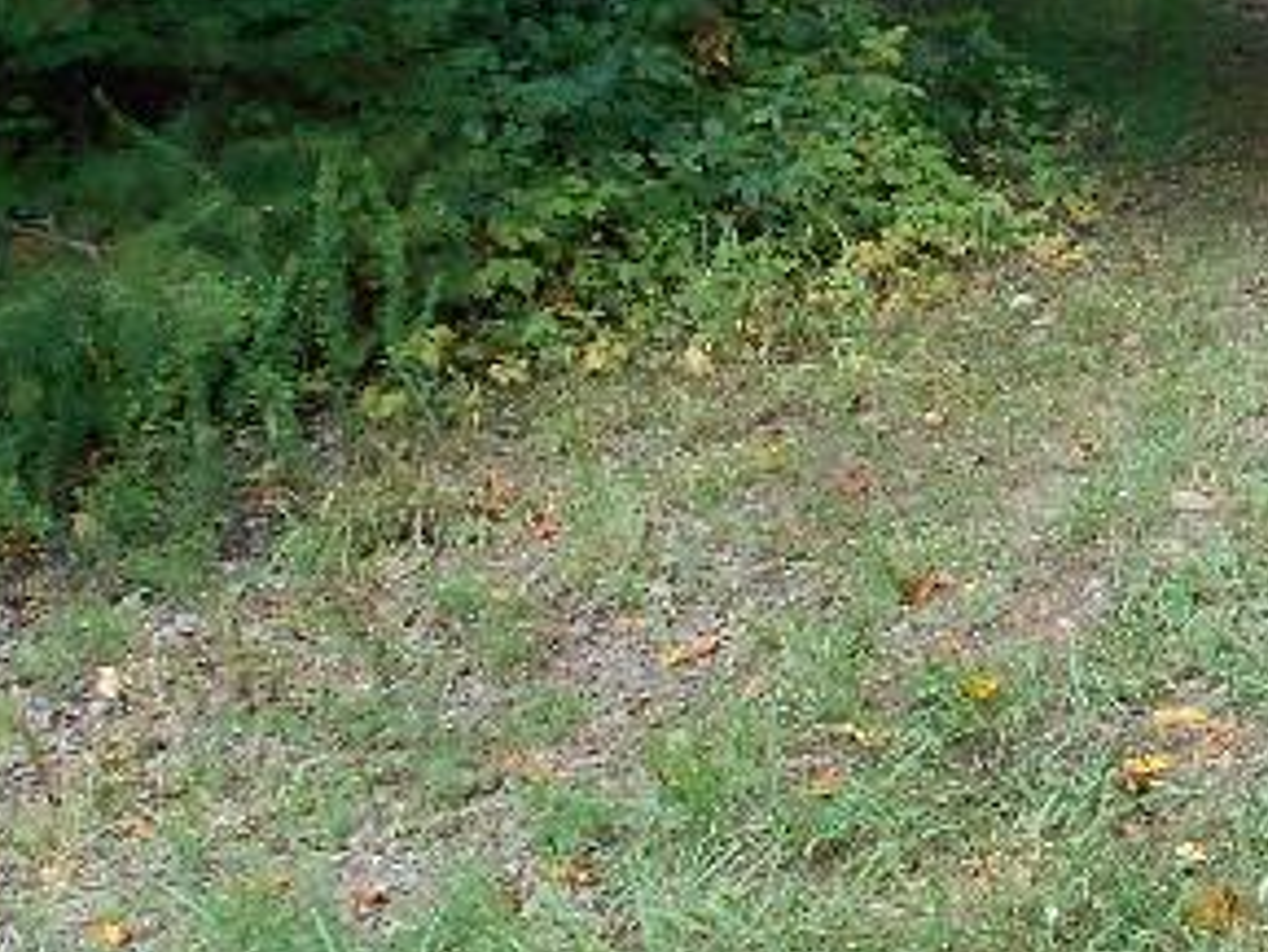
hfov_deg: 19.9
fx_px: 3371
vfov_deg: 15.8
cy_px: -4
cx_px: 1558
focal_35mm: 92
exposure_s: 1/320
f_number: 3.2
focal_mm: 4.6
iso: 80
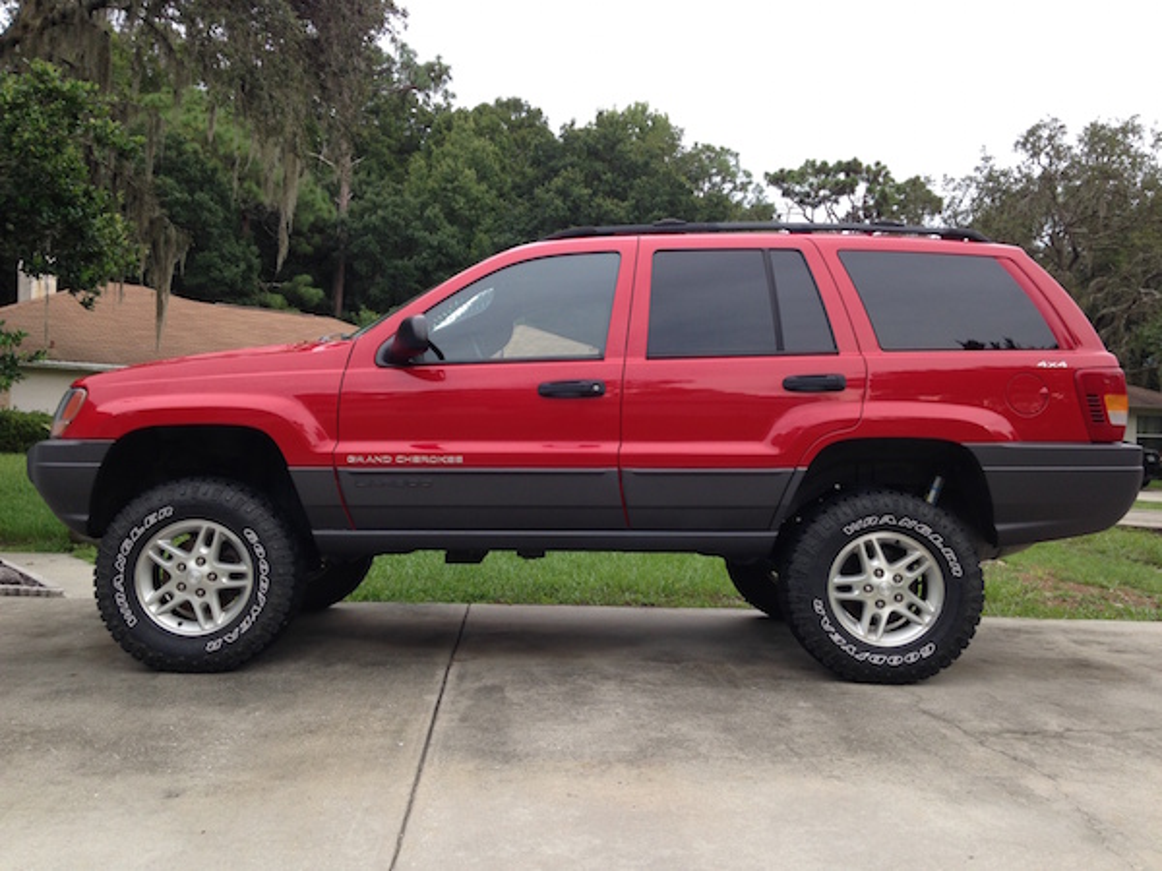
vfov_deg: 42.9
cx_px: 581
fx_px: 1108
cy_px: 436
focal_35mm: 33
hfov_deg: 55.4
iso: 50
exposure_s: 1/242
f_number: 2.4
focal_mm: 4.12
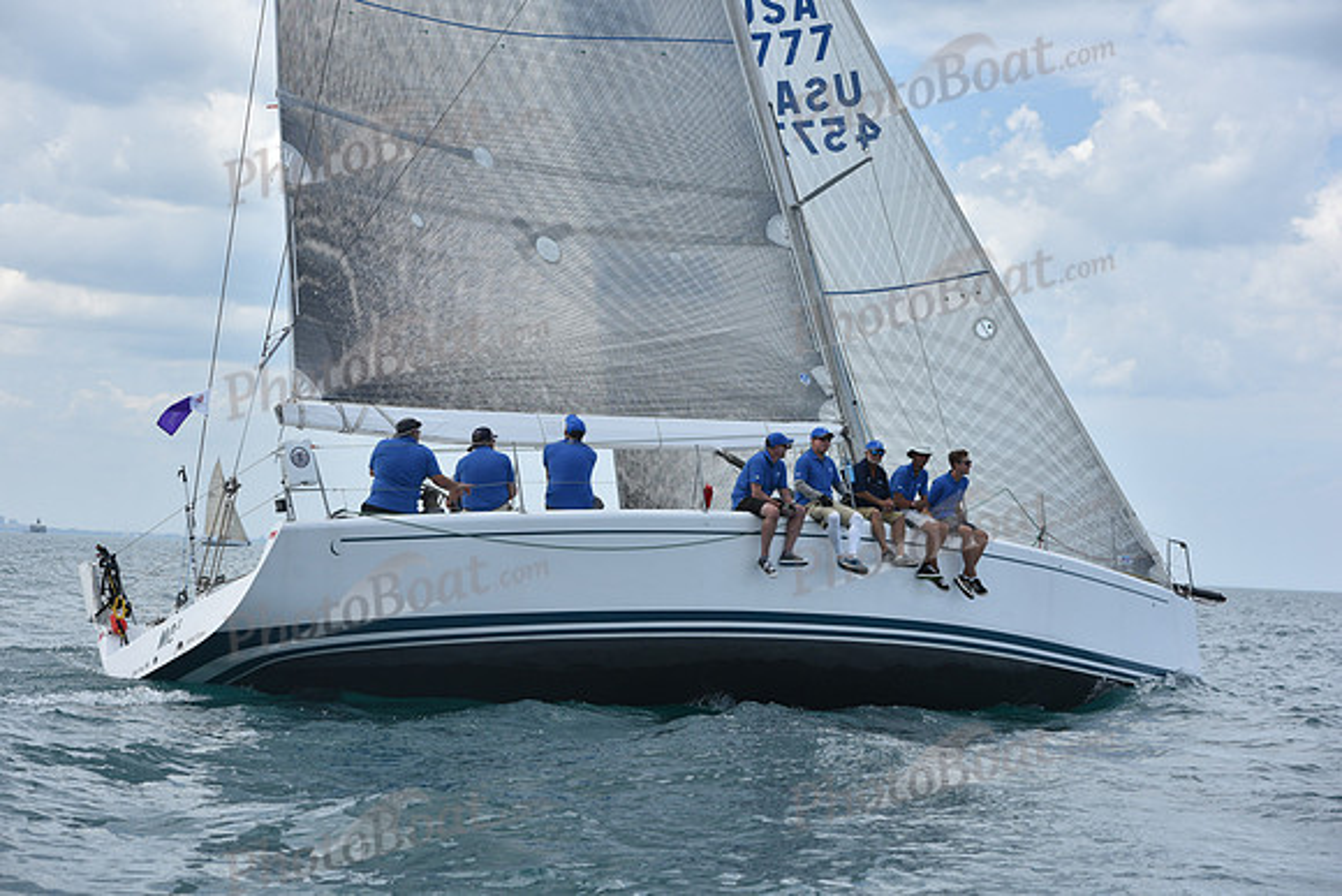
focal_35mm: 70
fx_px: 2610
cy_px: 448
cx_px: 671
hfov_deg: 28.8
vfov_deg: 19.5
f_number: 6.3
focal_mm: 70
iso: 250
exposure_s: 1/1250
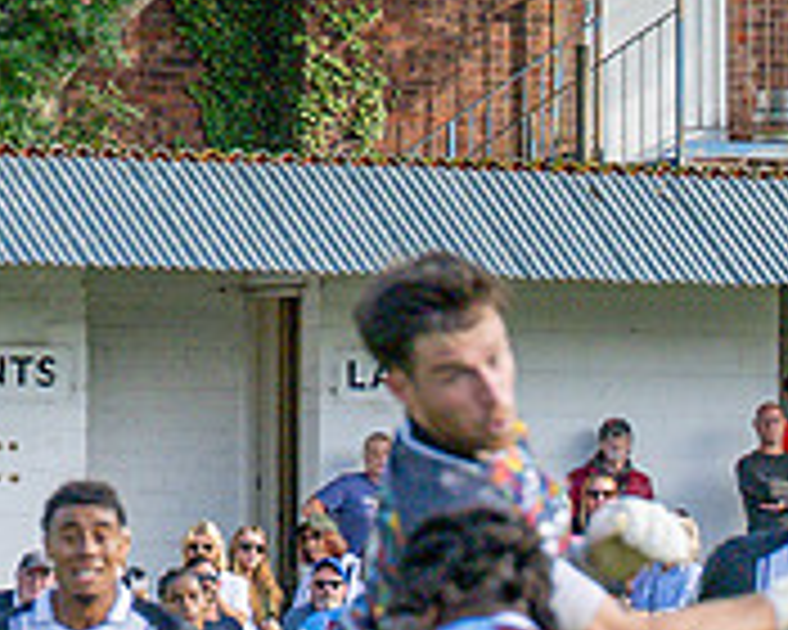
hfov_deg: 3.6
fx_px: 12430
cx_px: 1412
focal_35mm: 533
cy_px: 855
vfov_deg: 2.9
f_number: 4
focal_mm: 70
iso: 400
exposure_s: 1/2500
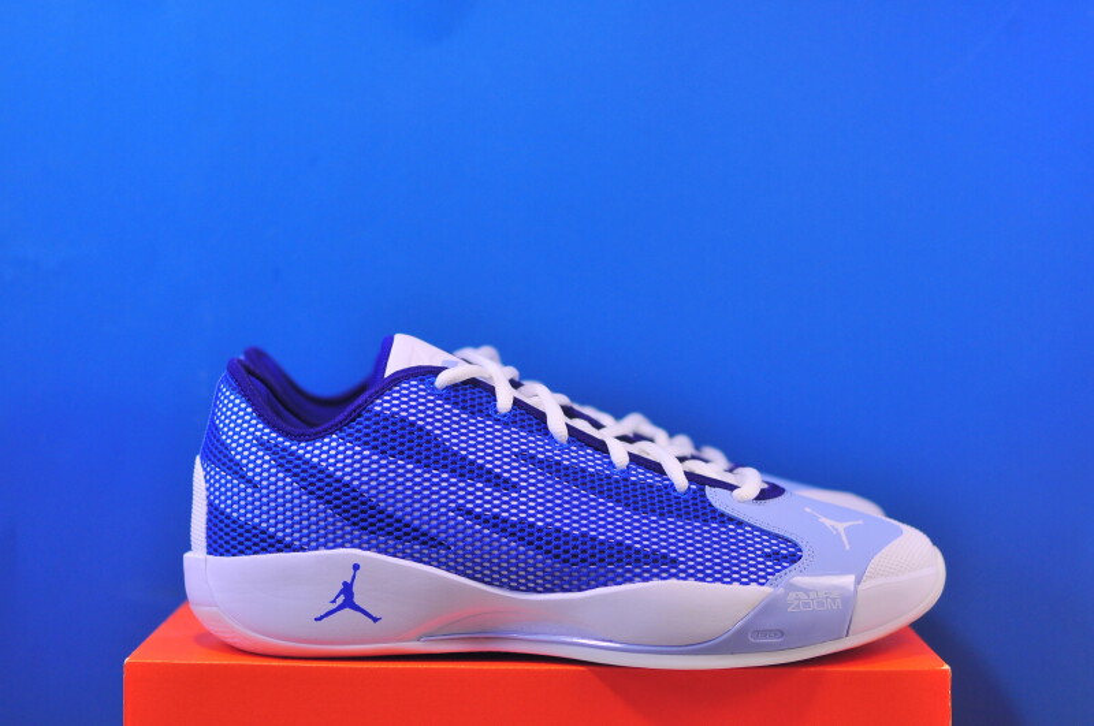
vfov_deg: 18.1
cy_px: 363
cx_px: 547
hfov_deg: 27.0
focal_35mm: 75
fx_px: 2276
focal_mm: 50
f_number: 2.5
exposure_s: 1/320
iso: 250
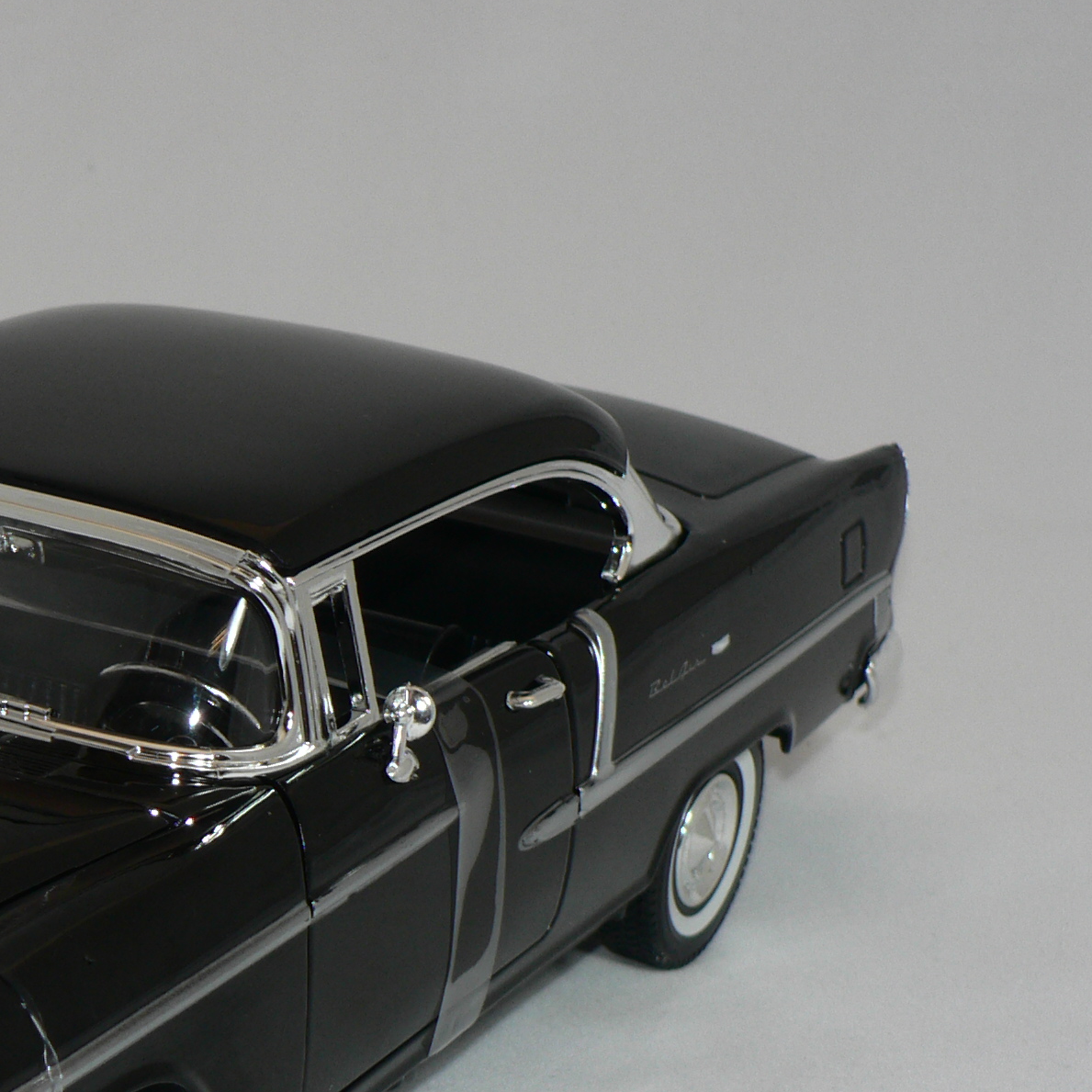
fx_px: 4211
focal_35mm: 118
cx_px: 44
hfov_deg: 14.6
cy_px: 818
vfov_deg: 14.7
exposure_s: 1/60
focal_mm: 10.4
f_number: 3.2
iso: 80
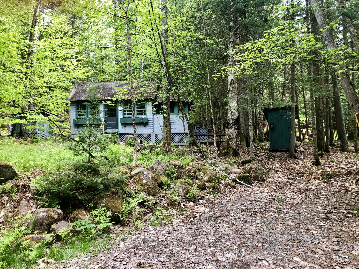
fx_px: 290
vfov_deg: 49.7
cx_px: 180
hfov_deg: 63.4
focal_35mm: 28
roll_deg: +0.6
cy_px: 134
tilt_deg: +4.5
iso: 20
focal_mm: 3.99
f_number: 1.8
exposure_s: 1/126
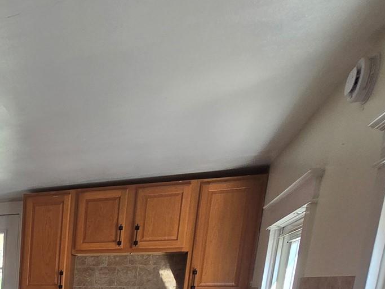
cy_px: 394
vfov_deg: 28.6
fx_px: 434
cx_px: -108
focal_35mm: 39
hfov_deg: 34.7
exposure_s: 1/120
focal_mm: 2.2
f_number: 2.2
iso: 80
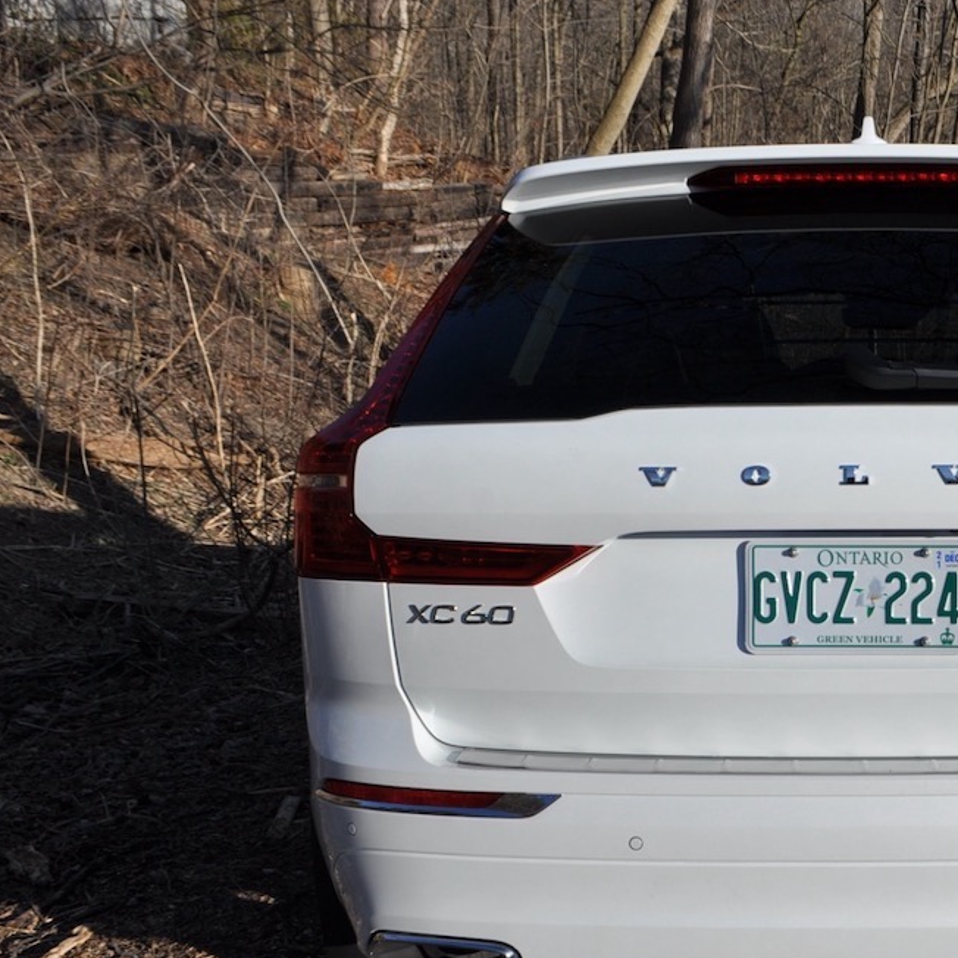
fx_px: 1409
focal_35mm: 45
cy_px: 592
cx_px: 885
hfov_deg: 35.1
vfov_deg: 37.4
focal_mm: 18
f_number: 9
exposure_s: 1/500
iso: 200
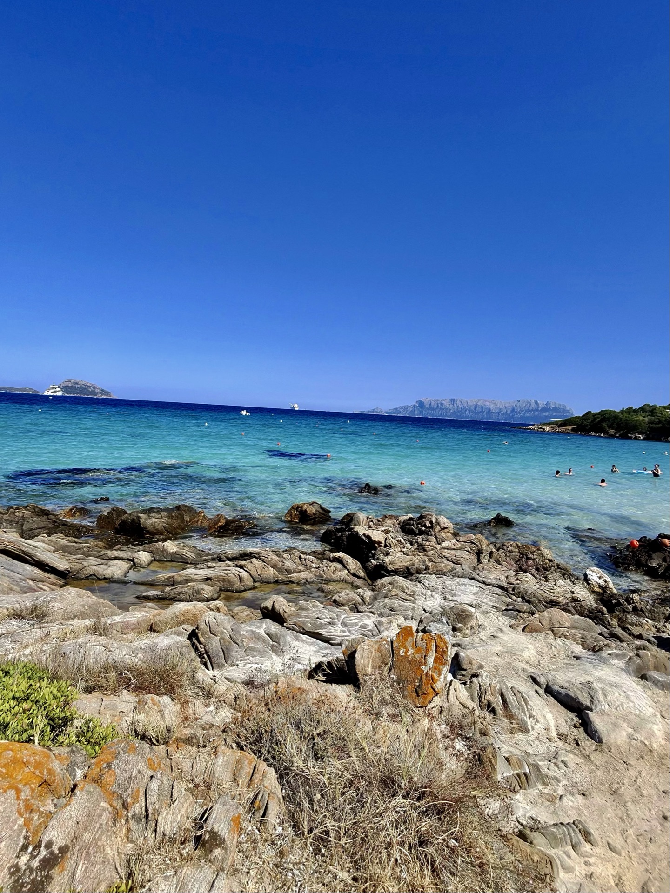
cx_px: 335
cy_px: 446
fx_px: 335
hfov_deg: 89.9
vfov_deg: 106.2
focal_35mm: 13
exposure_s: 1/667
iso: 54
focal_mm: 2.24
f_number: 2.2
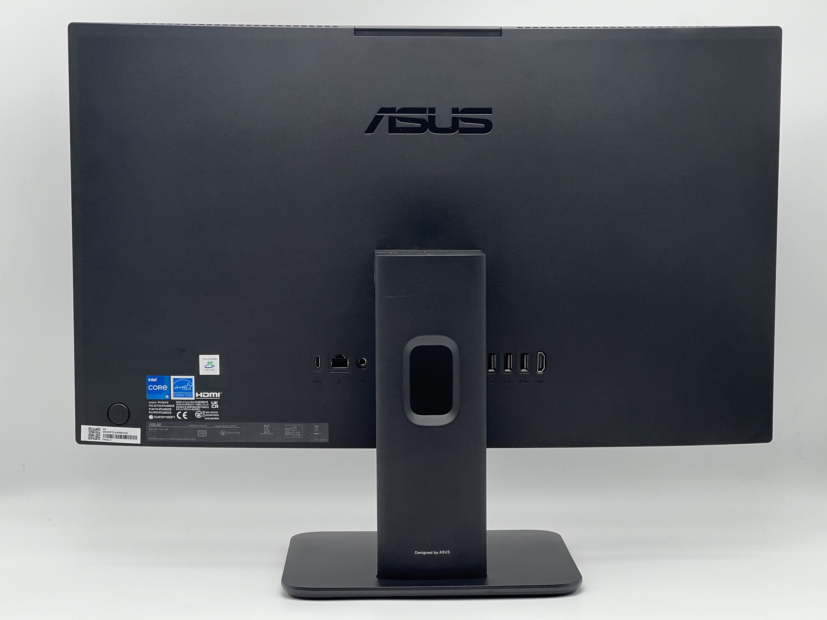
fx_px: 1840
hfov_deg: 25.3
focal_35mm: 77
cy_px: 310
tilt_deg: -4.3
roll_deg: +0.1
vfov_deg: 19.1
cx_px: 414
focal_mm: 9
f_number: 2.8
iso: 80
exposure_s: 1/99
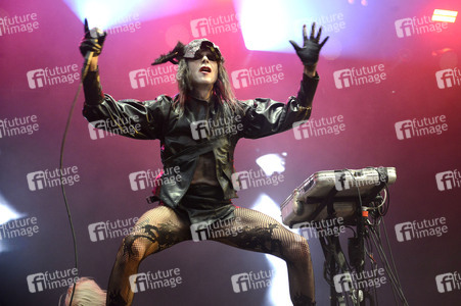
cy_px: 153
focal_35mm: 52
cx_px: 230
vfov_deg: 26.0
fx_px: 665
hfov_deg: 38.2
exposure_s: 1/250
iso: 3200
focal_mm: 52
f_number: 5.6
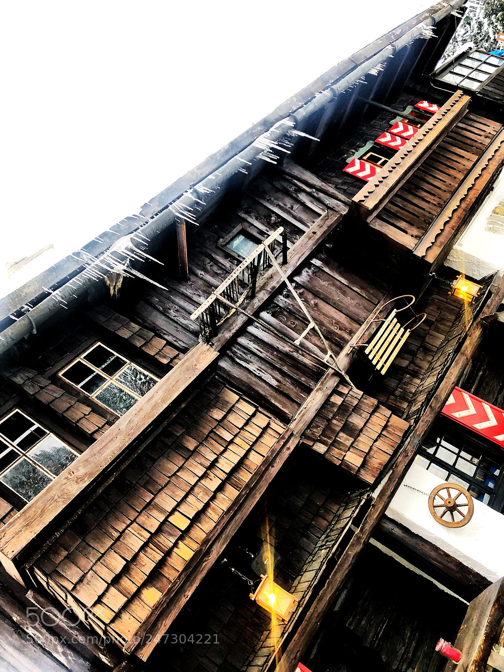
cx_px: 252
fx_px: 544
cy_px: 336
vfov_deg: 63.4
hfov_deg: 49.7
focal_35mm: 28
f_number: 1.8
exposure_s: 1/50
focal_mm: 4
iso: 25
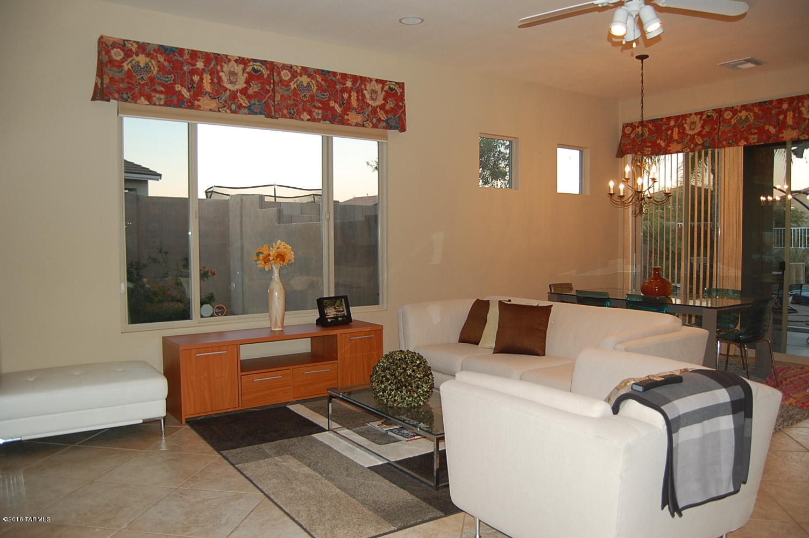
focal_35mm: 27
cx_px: 404
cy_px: 269
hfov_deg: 67.4
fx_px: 606
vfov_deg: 47.8
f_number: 3.5
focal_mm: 18
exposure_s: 1/60
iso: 400
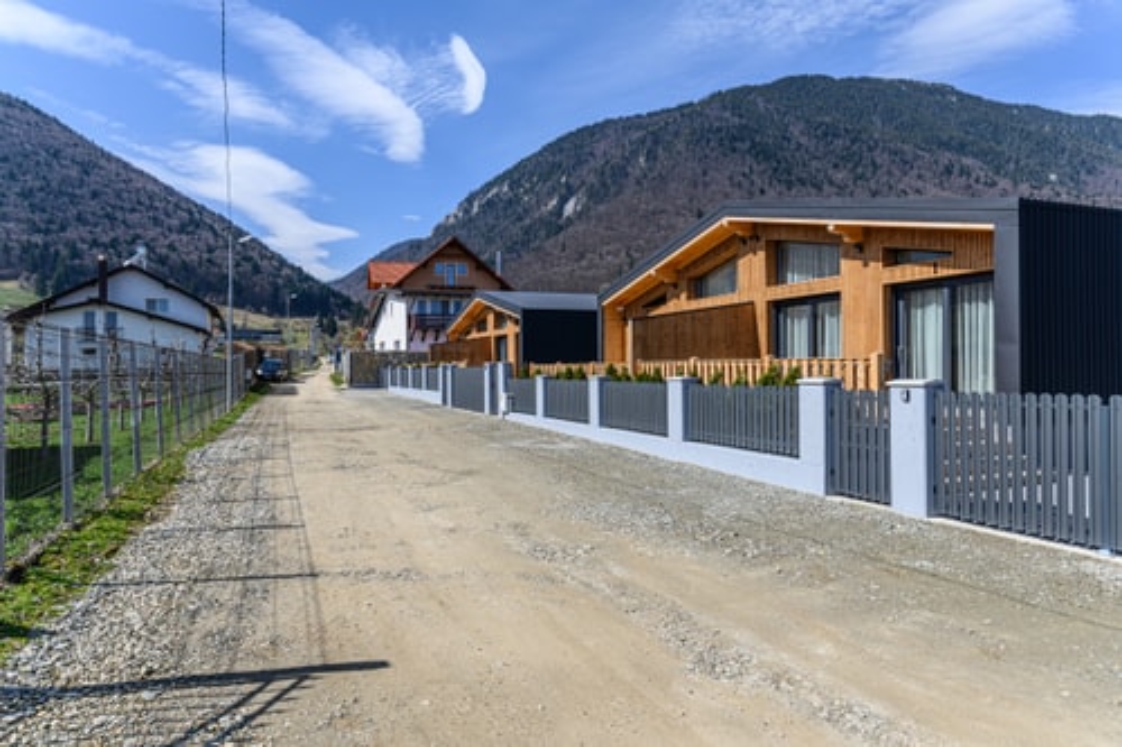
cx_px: 561
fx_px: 748
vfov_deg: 53.1
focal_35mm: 24
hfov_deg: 73.8
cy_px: 374
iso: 64
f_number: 8
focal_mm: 24
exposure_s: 1/400
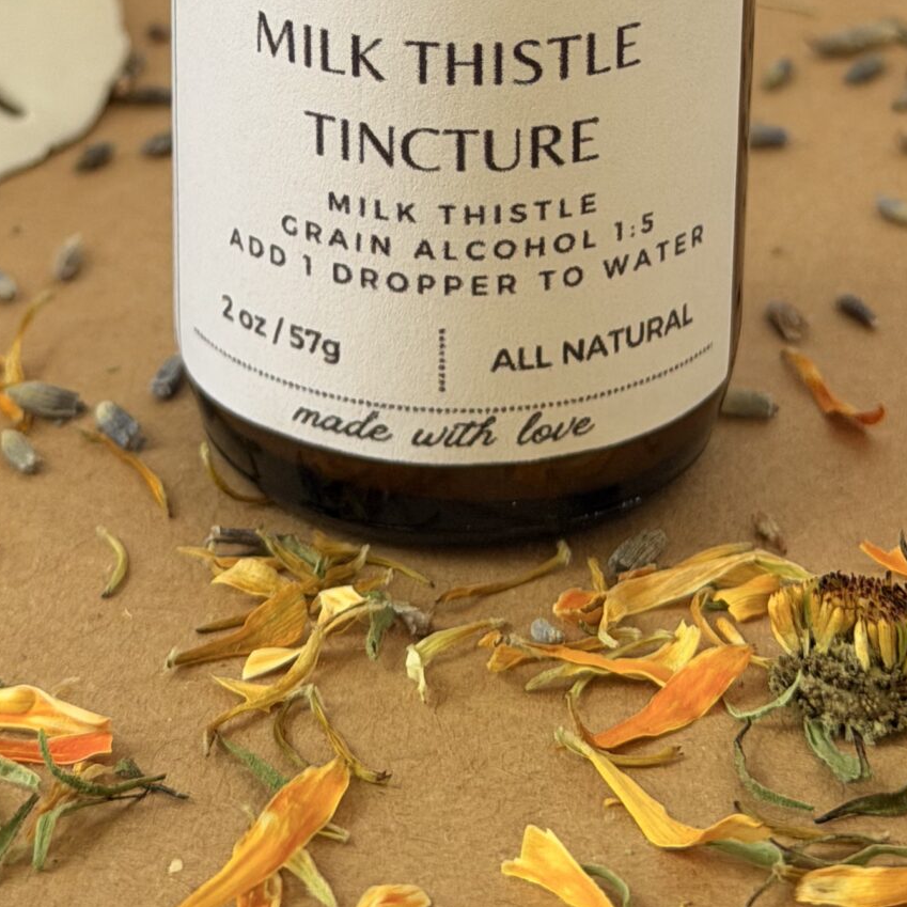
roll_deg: -0.5
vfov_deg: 13.2
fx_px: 3794
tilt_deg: -19.2
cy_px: -216
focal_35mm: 128
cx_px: 420
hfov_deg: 13.6
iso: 125
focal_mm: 6.76
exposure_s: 1/60
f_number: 1.78
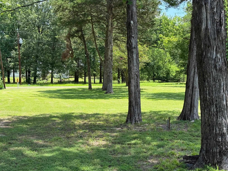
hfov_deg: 38.9
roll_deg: -2.0
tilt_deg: -0.3
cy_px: 86
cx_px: 113
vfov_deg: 29.7
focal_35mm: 49
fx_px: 323
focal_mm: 6.76
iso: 100
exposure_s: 1/1403
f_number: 1.78
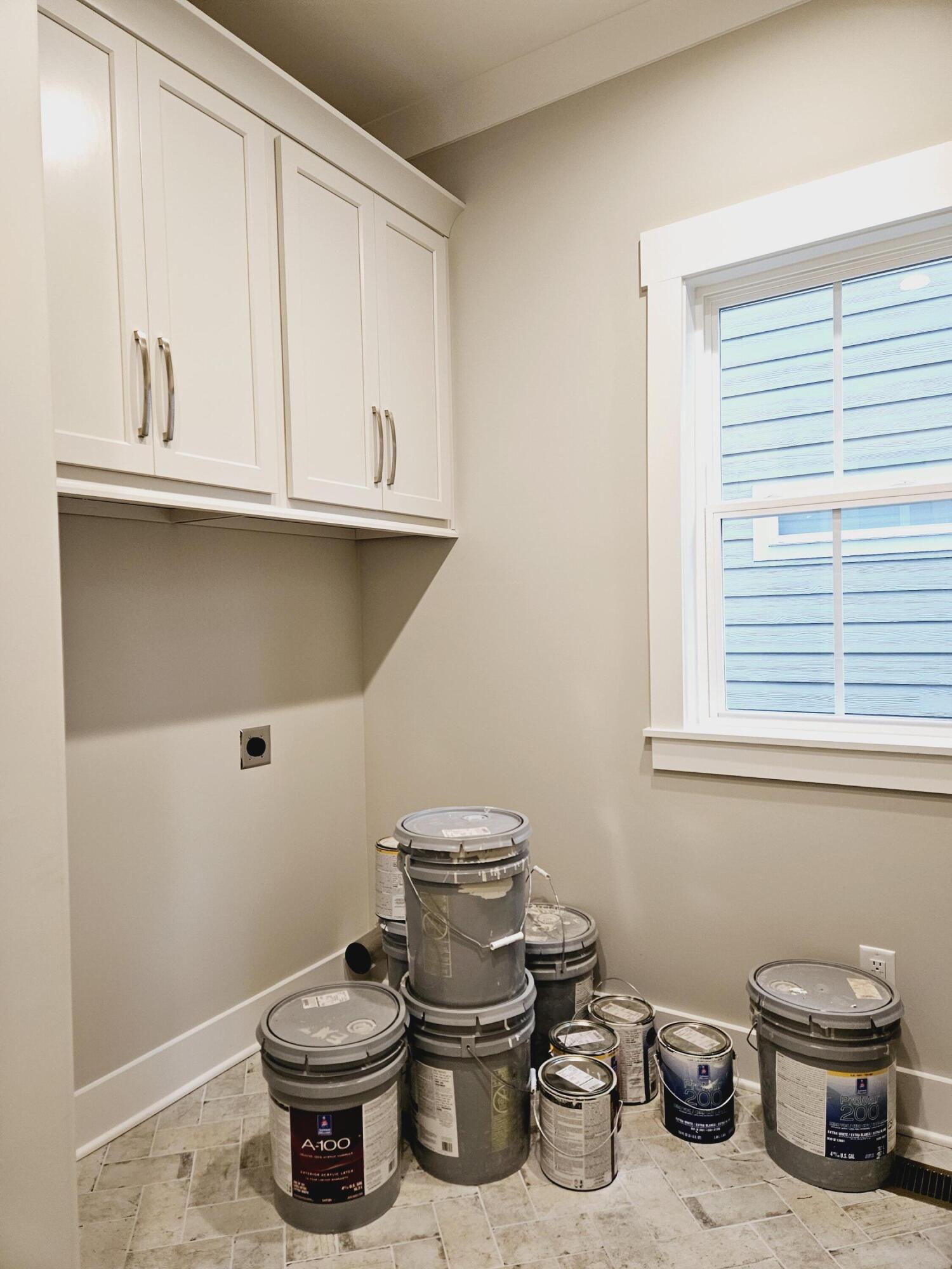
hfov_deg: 58.9
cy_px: 634
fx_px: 843
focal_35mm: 23
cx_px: 476
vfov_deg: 73.9
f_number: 1.8
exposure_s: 1/120
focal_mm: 5.4
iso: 160
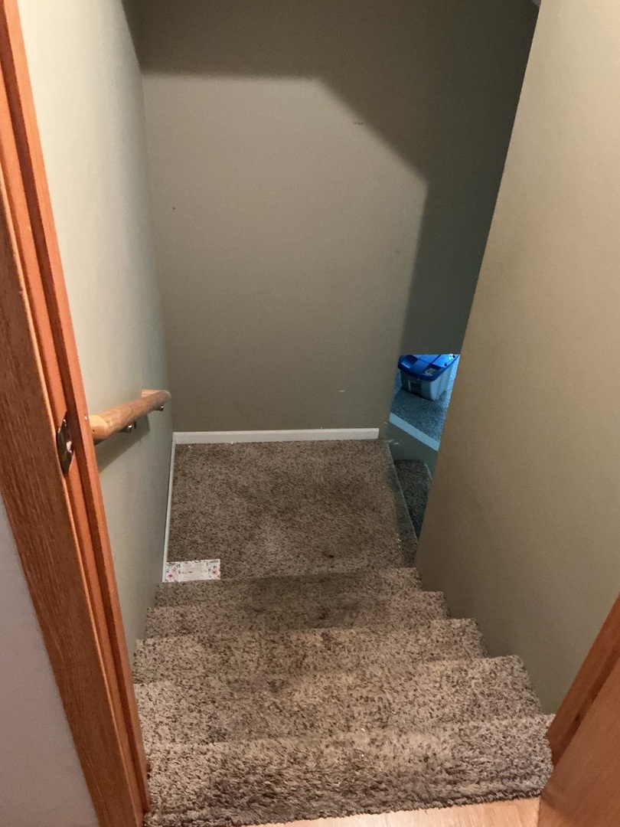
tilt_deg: -38.2
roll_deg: -4.0
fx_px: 693
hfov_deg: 48.2
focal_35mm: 29
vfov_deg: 61.7
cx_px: 310
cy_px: 414
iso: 500
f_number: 1.8
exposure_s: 1/30
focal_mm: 3
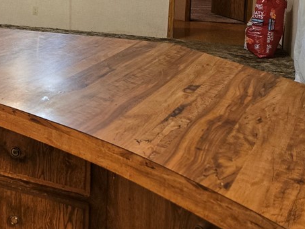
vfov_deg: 25.9
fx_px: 458
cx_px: -36
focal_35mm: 52
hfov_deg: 32.1
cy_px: -22
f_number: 1.8
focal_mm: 5.4
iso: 125
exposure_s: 1/120
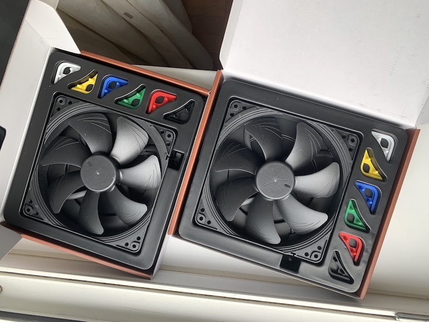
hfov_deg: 67.3
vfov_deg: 53.1
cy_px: 161
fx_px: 322
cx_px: 214
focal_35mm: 26
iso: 25
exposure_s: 1/122
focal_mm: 4.25
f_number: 1.8
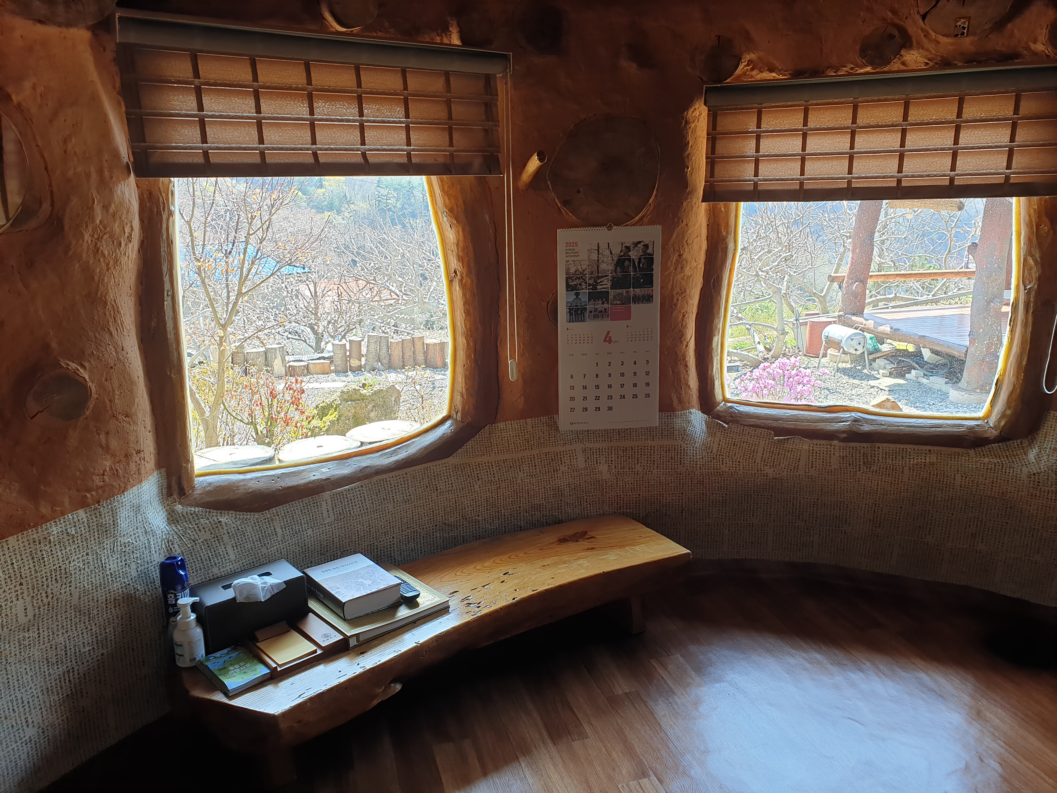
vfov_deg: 53.1
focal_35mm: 26
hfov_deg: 67.3
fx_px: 794
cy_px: 396
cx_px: 528
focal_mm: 4.3
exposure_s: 1/71
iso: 50
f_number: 2.4
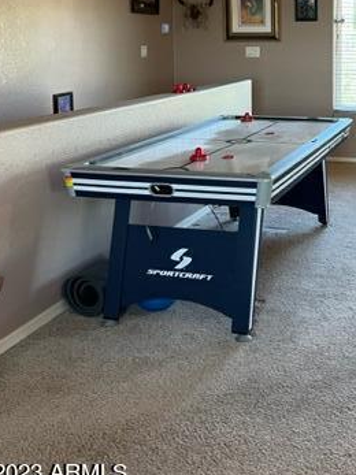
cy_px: 73
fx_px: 659
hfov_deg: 29.1
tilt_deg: -3.1
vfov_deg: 37.7
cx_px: 314
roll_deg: -1.1
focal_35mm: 48
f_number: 1.5
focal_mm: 5.7
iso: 160
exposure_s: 1/60
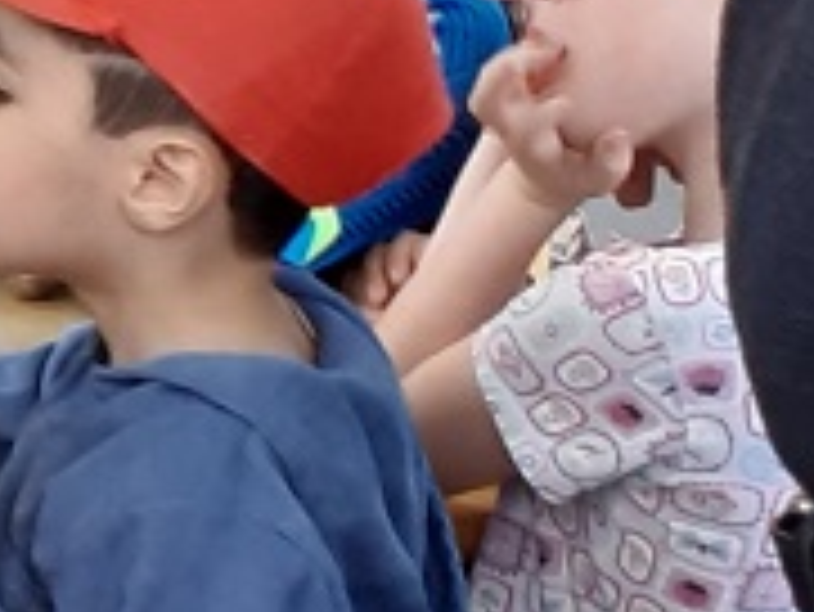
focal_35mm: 199
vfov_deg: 7.5
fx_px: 4683
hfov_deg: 8.5
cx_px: -1549
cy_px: 315
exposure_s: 1/100
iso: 64
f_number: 1.9
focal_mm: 3.6
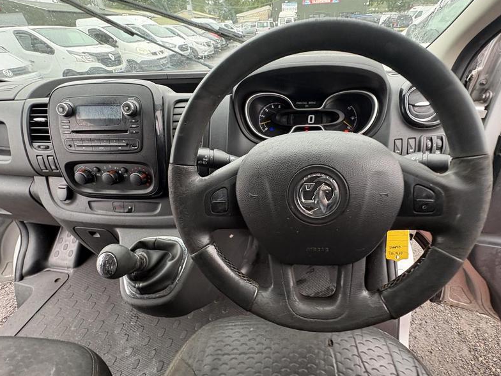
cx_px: 270
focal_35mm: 16
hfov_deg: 94.3
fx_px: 232
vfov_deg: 78.0
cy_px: 176
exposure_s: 1/99
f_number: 2.2
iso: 160
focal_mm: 2.22
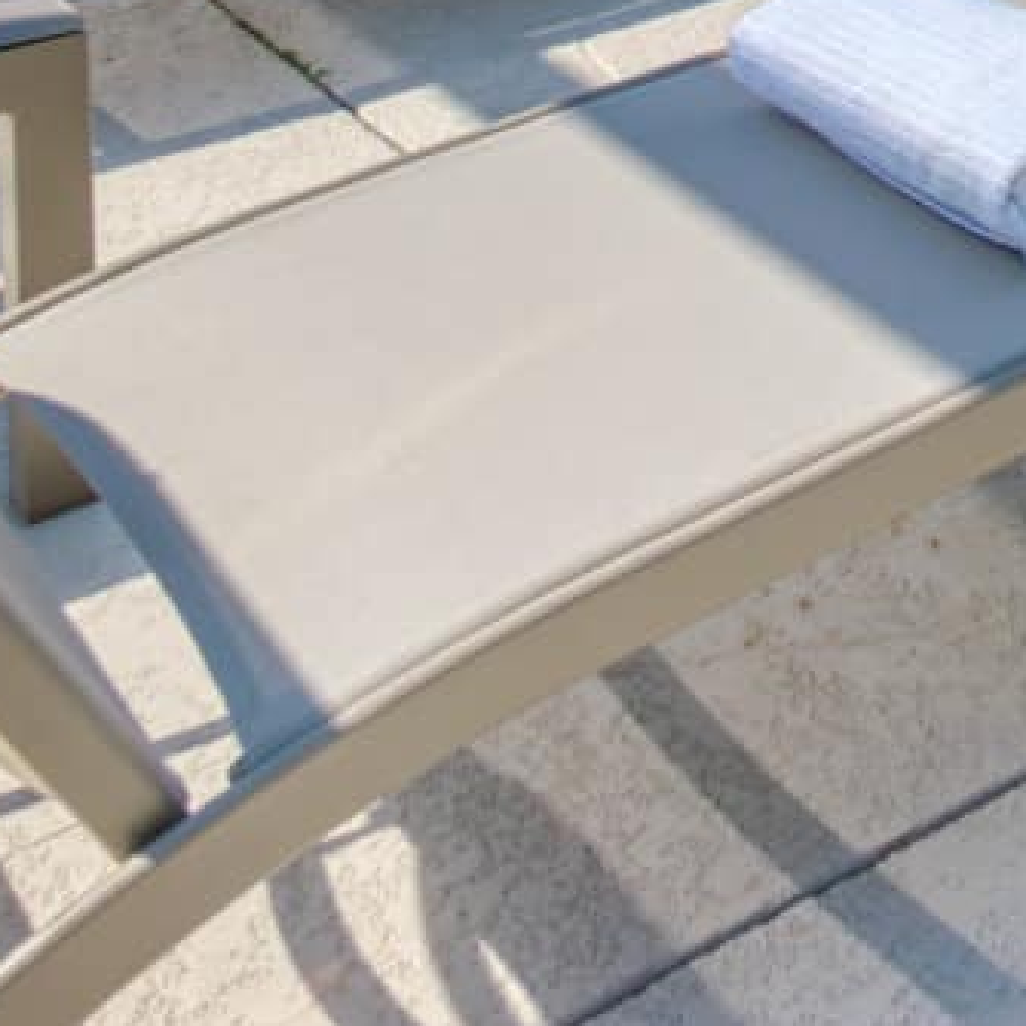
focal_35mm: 73
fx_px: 2448
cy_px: -922
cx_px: 1773
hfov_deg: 18.9
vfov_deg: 17.9
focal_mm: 10
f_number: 8
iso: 200
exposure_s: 1/640
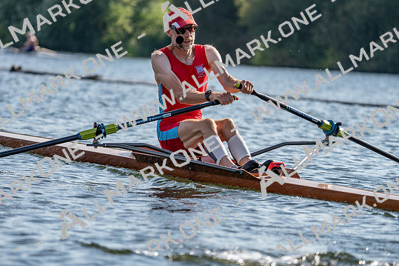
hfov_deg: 7.7
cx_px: 200
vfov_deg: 5.2
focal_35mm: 266
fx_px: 2949
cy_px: 133
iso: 200
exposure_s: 1/1600
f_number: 5.6
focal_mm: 266
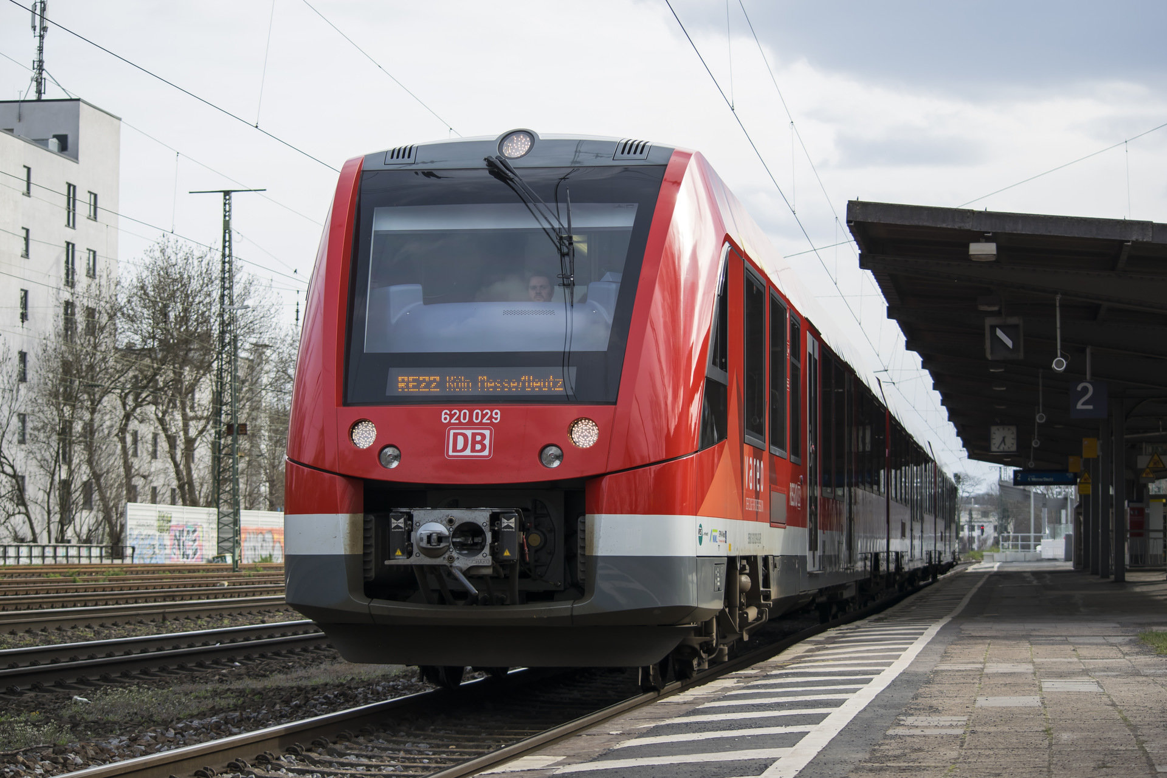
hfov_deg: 24.6
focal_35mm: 82
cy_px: 389
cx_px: 584
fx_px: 2674
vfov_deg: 16.6
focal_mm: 55
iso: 100
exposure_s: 1/320
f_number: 5
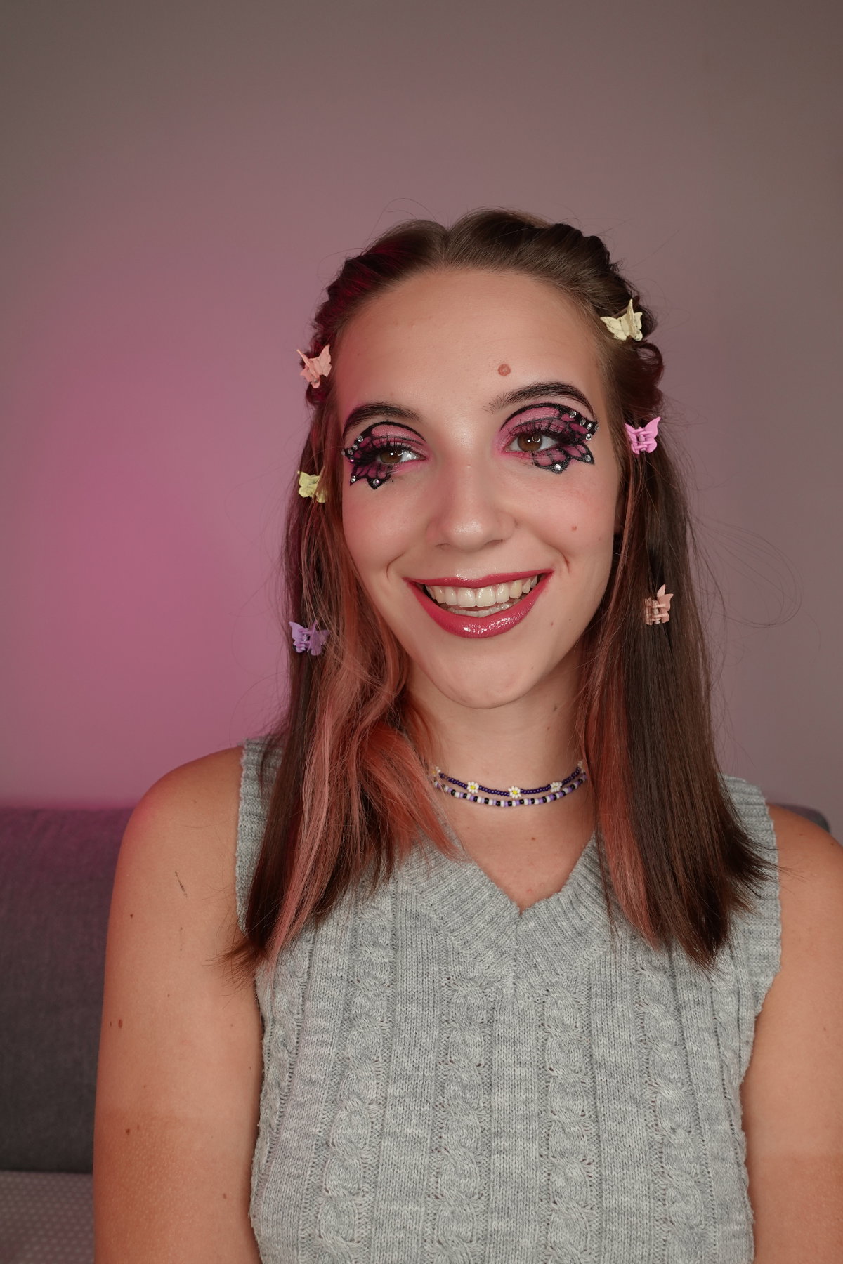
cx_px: 422
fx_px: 843
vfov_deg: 73.7
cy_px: 632
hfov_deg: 53.1
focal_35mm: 24
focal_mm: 9.4
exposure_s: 1/250
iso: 125
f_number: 2.8
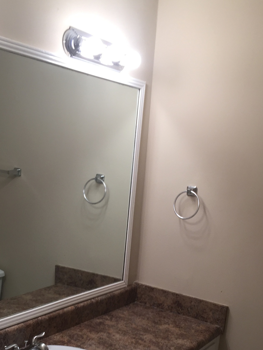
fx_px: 516
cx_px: 134
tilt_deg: -11.7
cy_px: 276
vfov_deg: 36.3
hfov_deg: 28.6
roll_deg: -4.5
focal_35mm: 51
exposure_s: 1/60
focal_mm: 4.15
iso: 40
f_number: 2.2
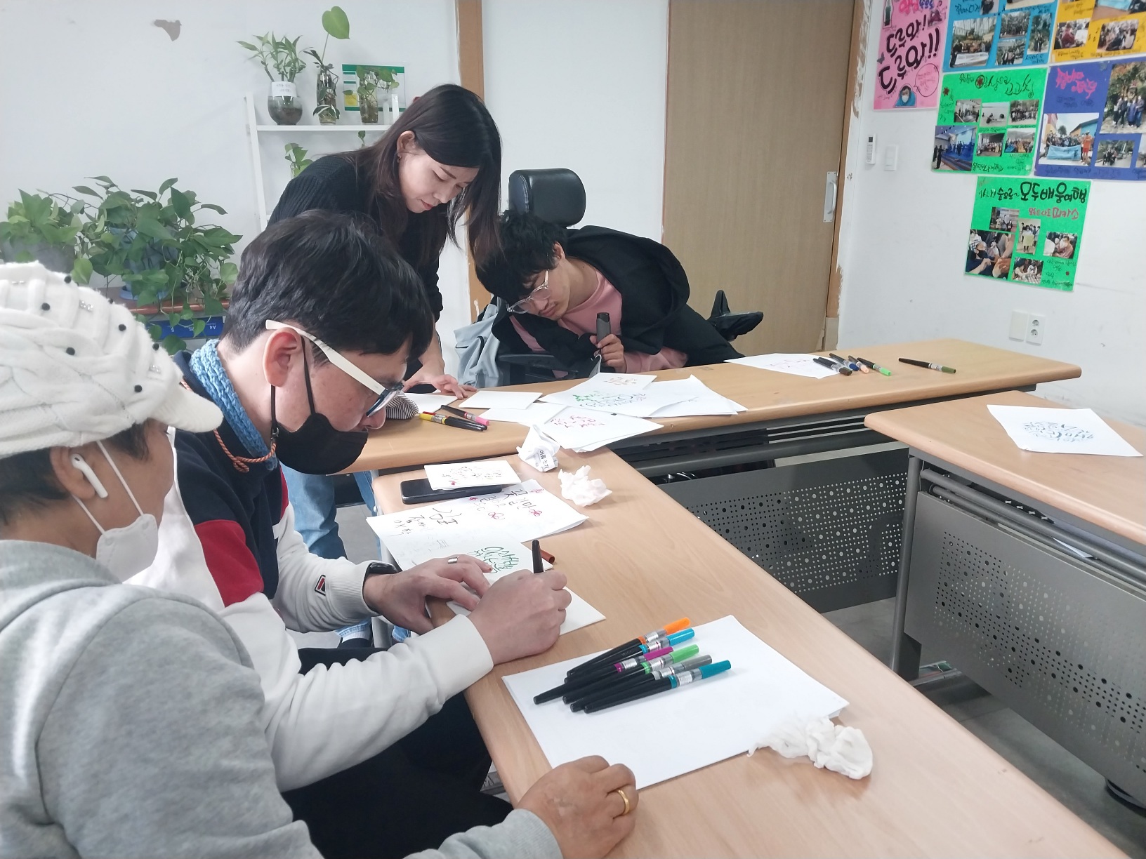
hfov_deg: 67.3
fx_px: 861
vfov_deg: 53.1
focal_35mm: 26
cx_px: 573
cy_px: 430
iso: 125
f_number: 1.8
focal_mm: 4
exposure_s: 1/60.2
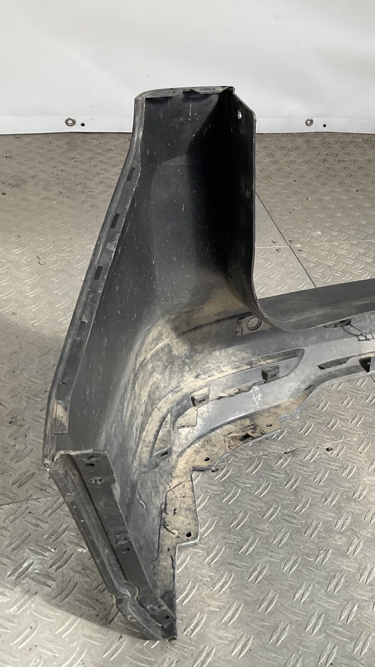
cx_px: 425
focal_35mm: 43
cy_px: 336
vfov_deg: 47.4
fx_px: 760
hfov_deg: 25.5
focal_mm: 3
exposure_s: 1/473
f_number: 1.8
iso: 16
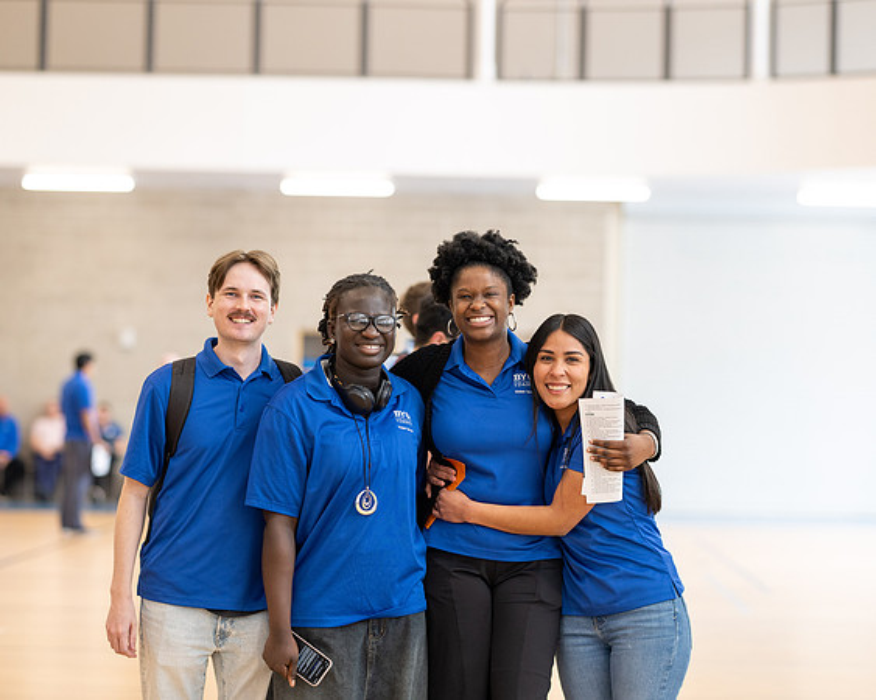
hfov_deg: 16.3
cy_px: 350
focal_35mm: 118
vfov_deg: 13.0
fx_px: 3065
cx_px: 486
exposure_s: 1/160
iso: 800
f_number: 2.5
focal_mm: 105
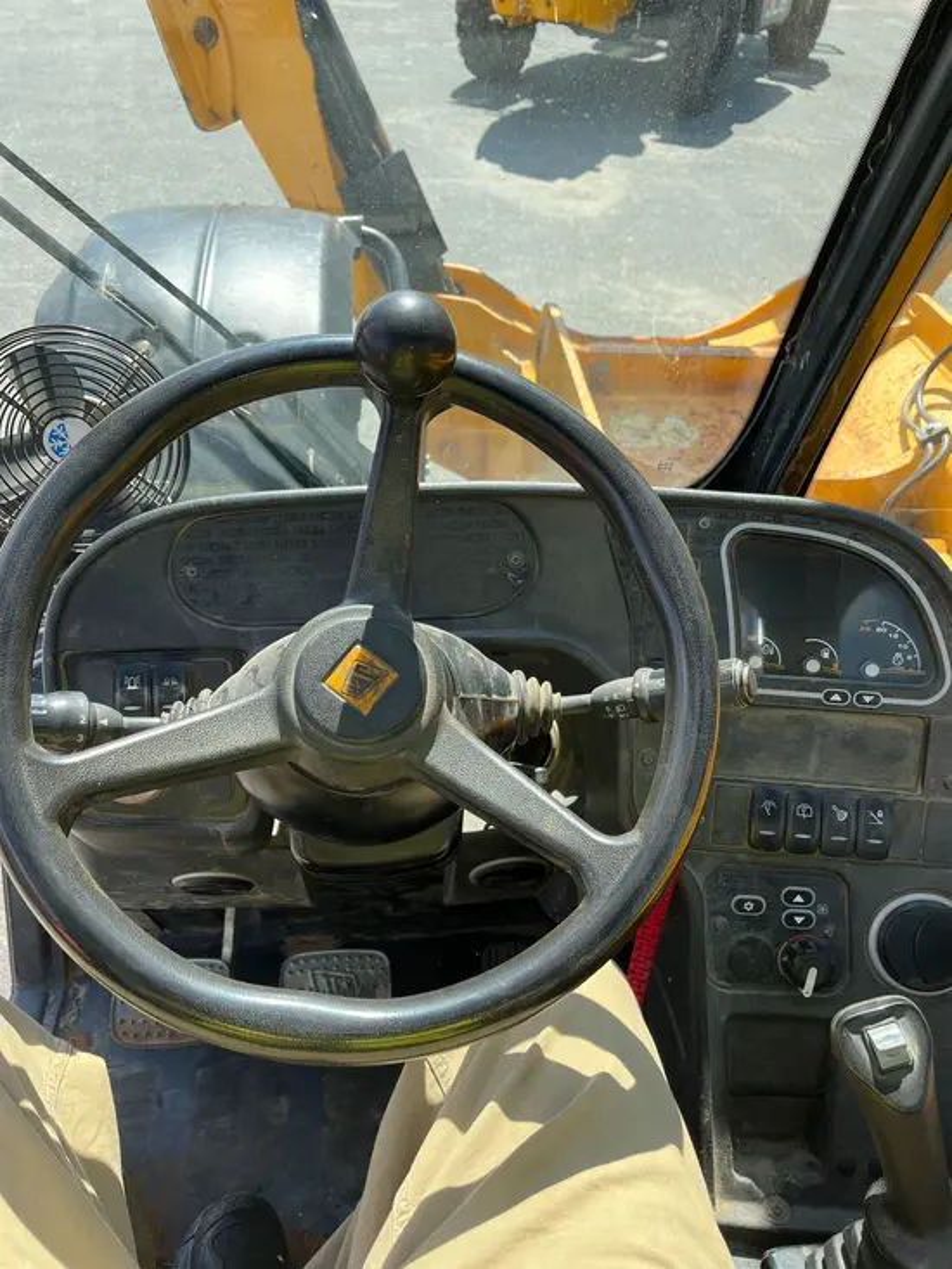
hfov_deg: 53.1
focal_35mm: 26
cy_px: 634
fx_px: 953
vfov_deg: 67.3
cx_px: 476
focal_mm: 5.1
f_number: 1.6
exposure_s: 1/920
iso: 50
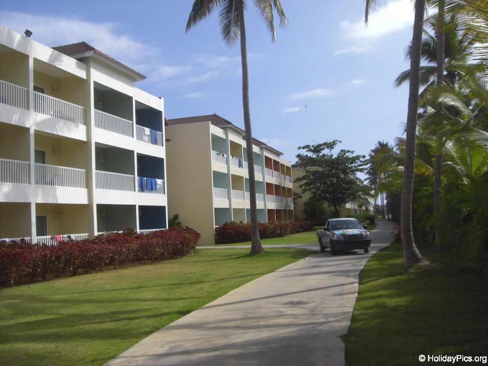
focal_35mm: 38
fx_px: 536
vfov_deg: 37.7
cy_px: 183
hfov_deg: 49.0
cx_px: 244
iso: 64
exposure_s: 1/200
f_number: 8
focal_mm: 6.2
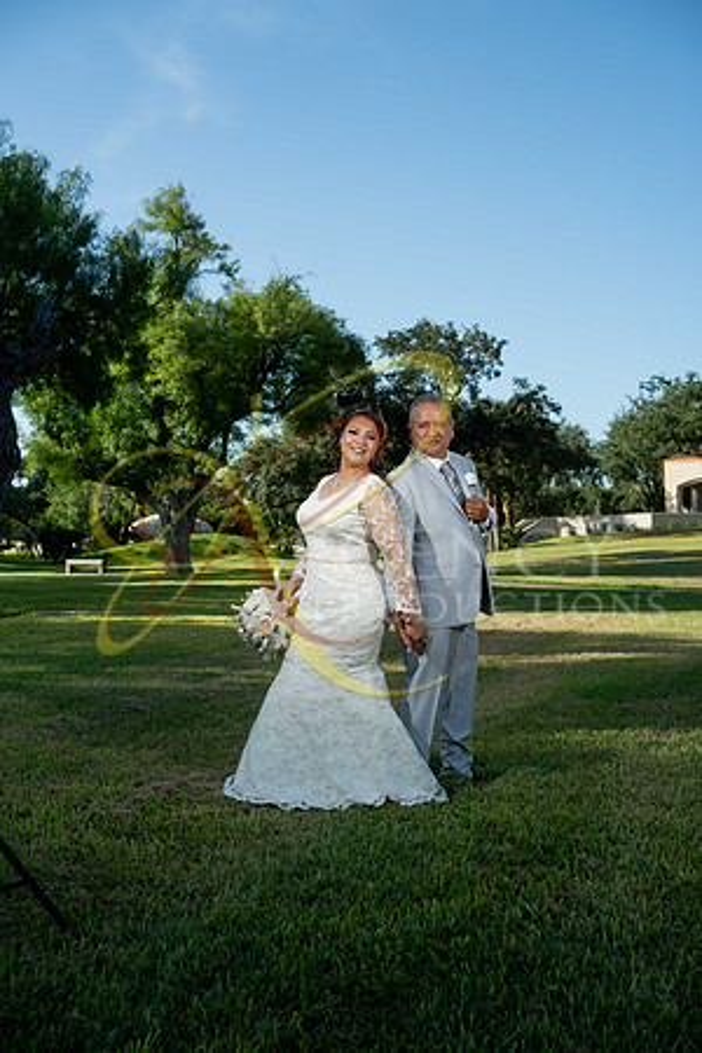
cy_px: 526
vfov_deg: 54.4
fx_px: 1024
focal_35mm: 35
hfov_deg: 37.9
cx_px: 351
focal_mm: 35
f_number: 4.5
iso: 500
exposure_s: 1/2000
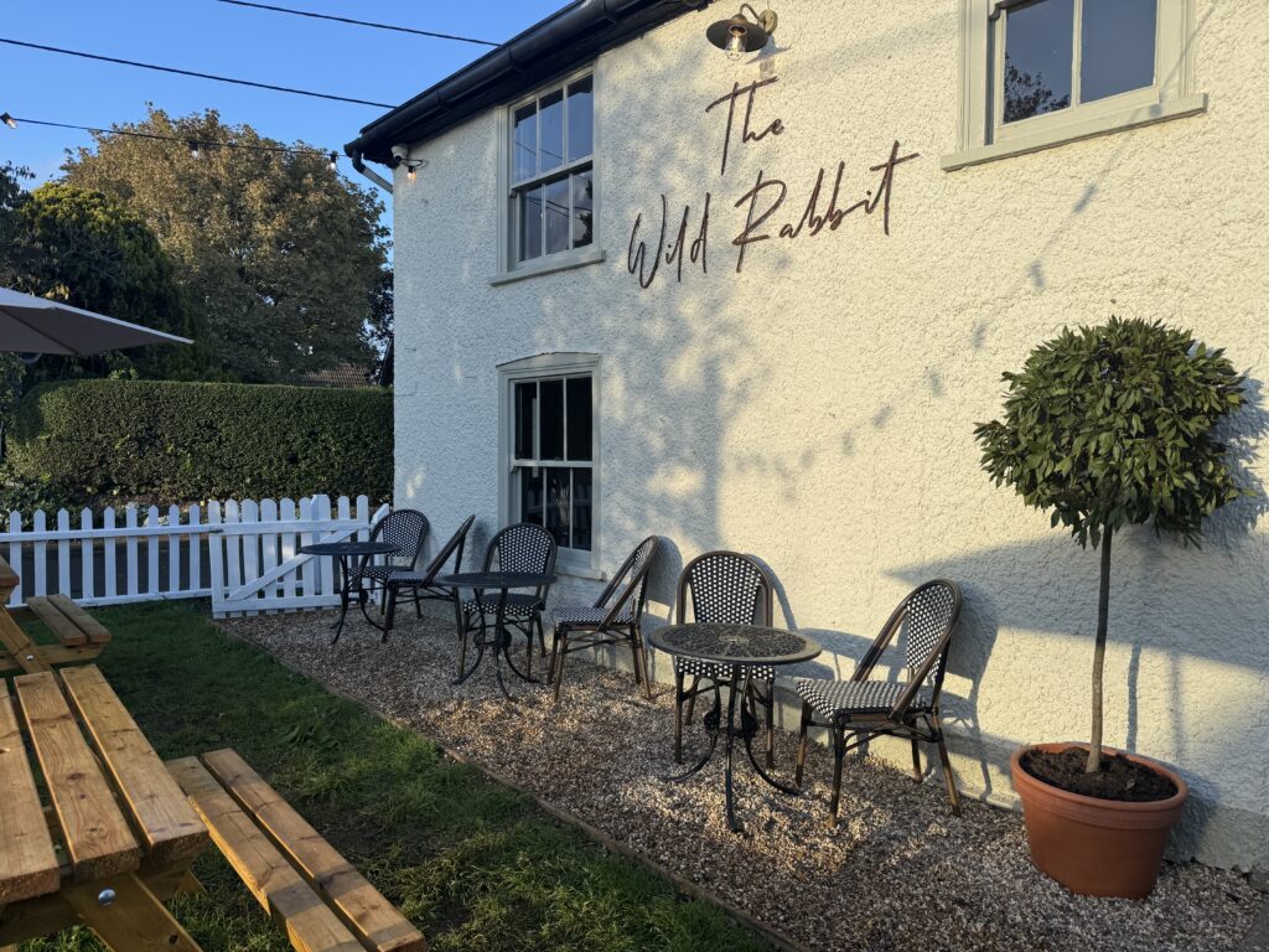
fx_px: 880
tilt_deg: -2.2
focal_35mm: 24
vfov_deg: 56.8
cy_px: 476
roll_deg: -0.2
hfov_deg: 71.6
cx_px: 634
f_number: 1.78
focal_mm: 6.76
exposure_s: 1/2041
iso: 80
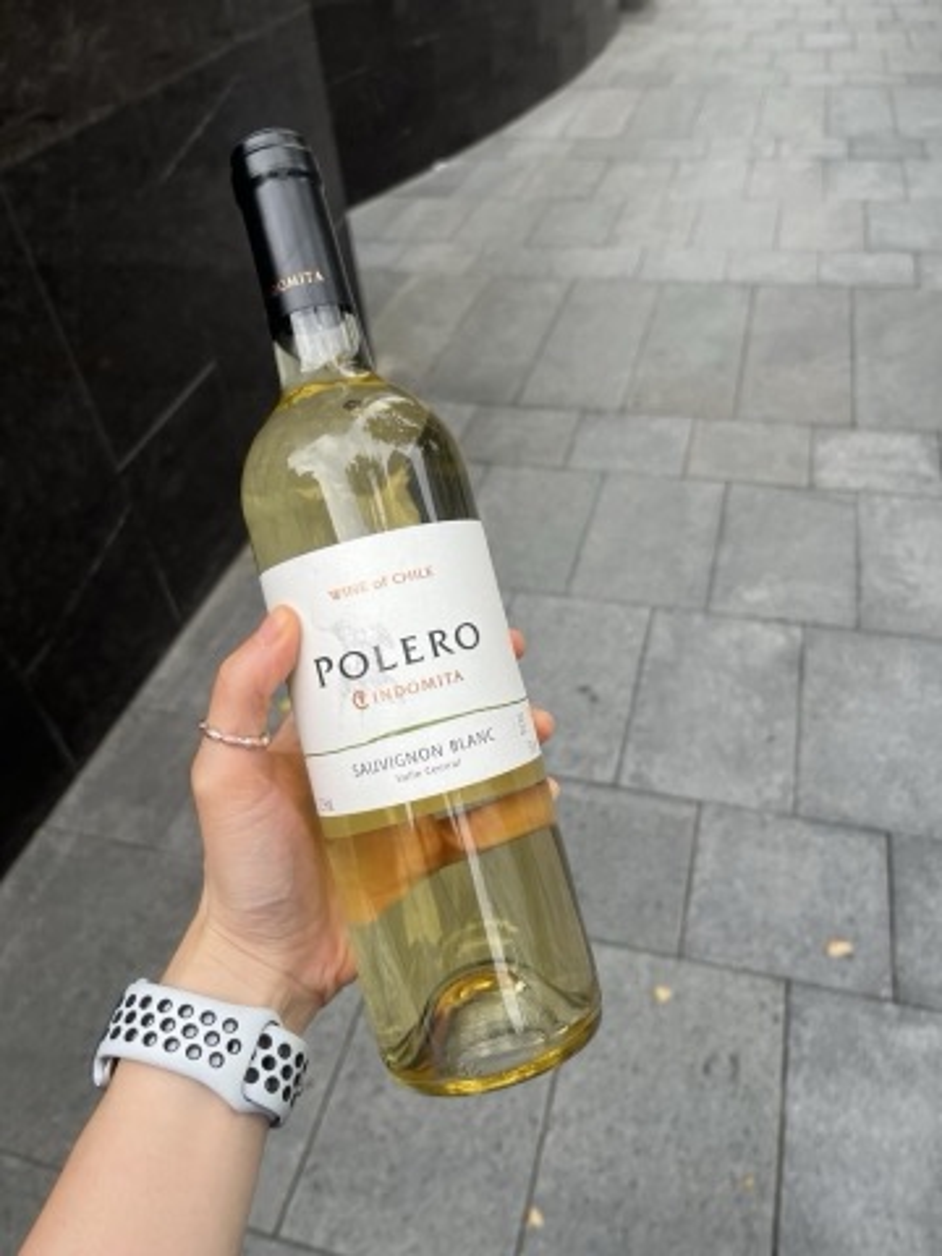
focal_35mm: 26
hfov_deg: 53.1
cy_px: 628
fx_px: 943
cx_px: 471
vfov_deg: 67.3
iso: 32
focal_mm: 5.1
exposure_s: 1/138
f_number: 1.6
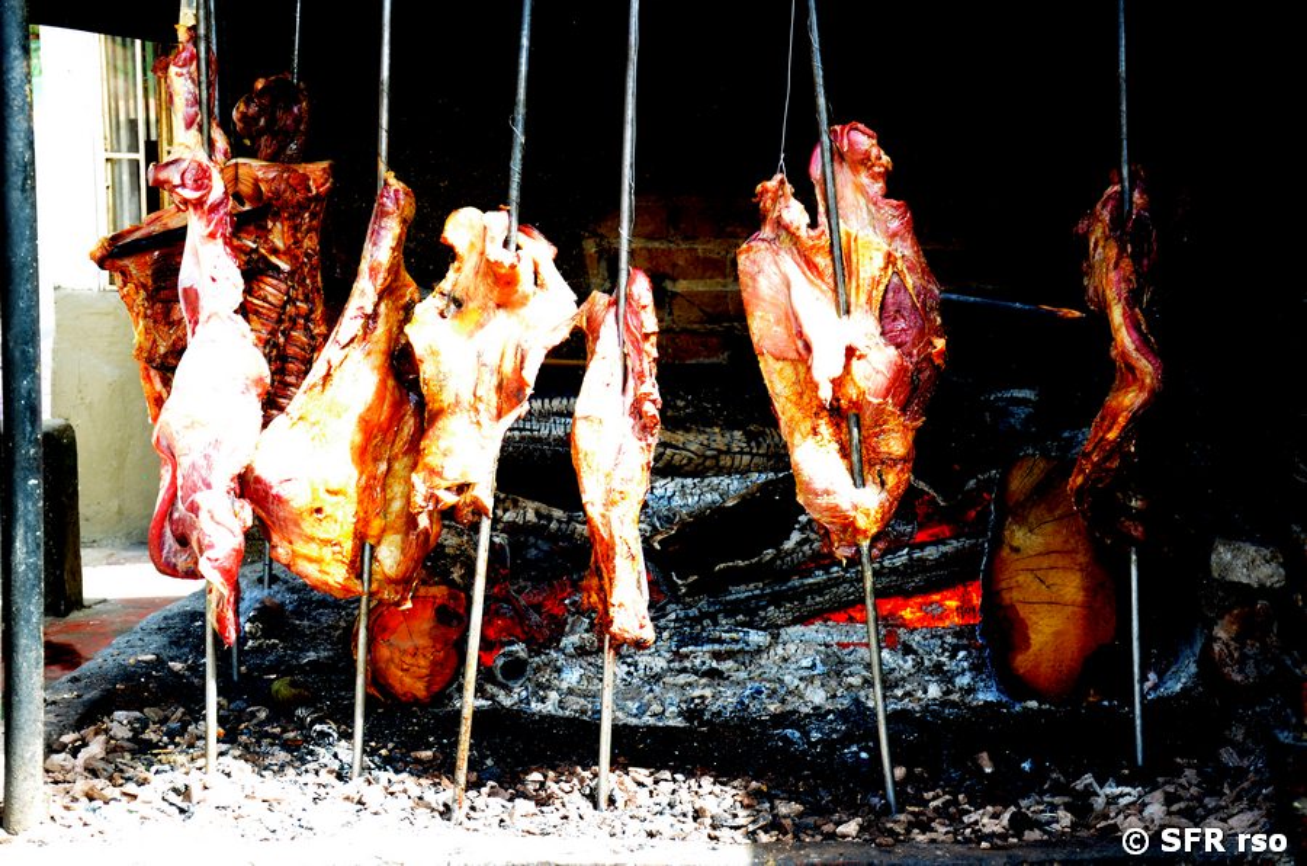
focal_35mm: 78
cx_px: 654
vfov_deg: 17.4
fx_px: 2826
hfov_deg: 26.0
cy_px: 433
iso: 160
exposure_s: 1/30
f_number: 5
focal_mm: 52
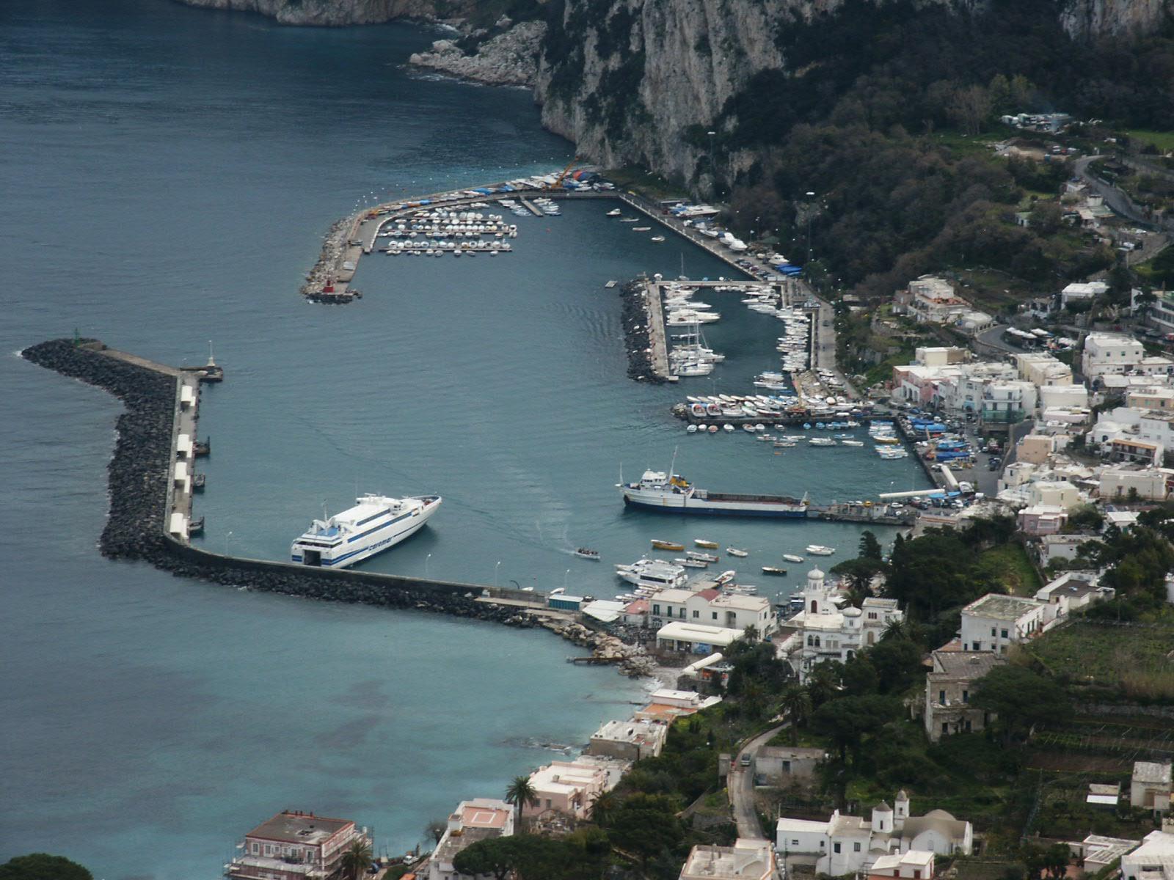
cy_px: 440
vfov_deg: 10.7
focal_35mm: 139
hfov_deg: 14.2
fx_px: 4714
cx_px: 587
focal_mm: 28.23
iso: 64
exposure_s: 1/180
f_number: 8
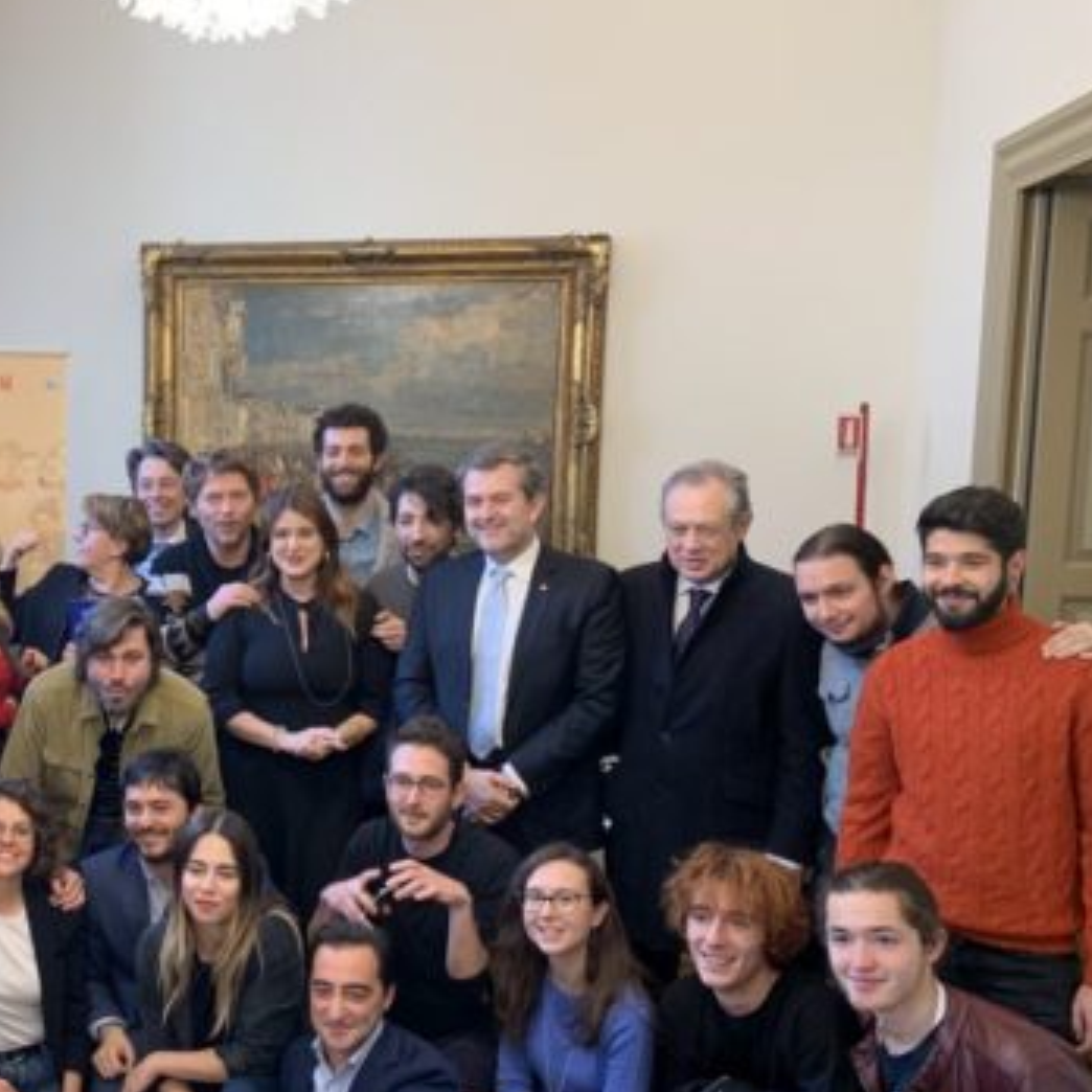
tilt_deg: -5.9
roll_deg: -2.0
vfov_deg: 39.1
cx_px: 113
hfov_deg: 36.7
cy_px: 590
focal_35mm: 43
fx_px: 1535
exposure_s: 1/50
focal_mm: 4.25
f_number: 1.8
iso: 80
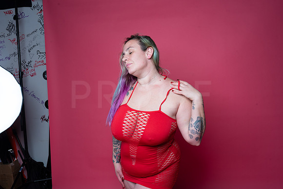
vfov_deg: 37.9
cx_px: 142
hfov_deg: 54.4
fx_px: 275
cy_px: 94
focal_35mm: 35
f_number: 11
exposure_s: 1/160
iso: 250
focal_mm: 35
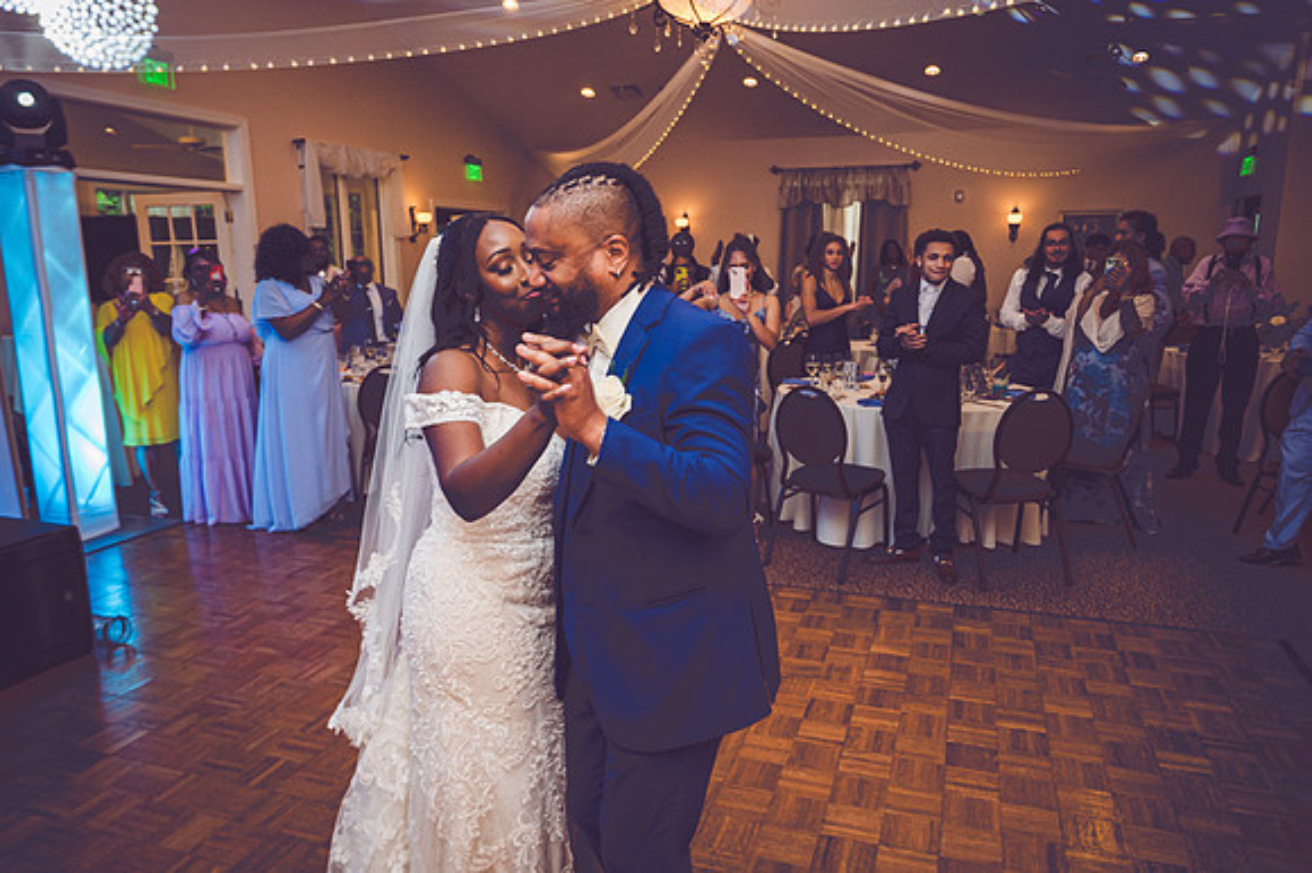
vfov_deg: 50.2
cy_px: 436
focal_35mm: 26
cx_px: 656
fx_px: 933
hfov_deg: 70.2
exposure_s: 1/100
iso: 2000
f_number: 4.5
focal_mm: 24
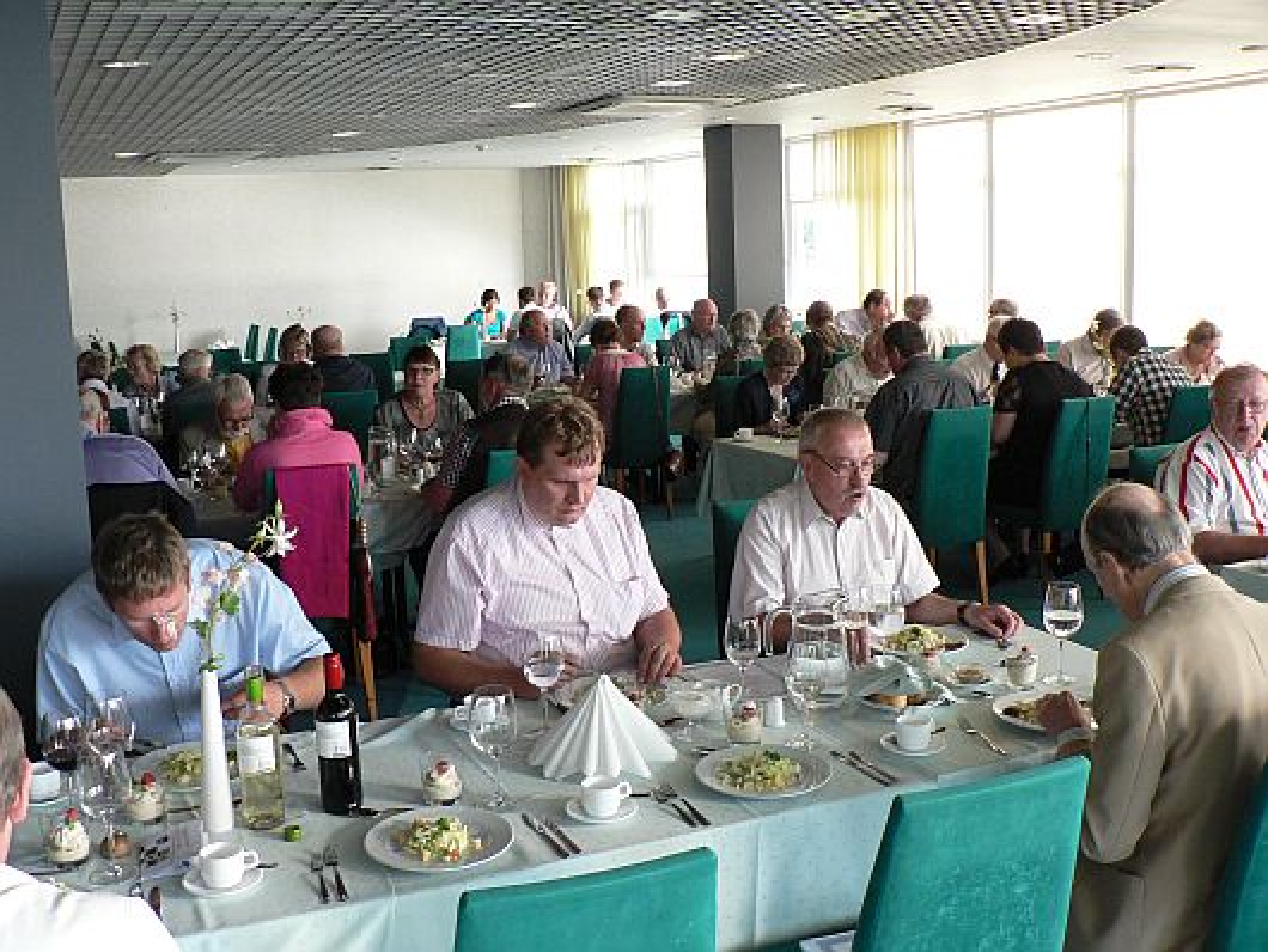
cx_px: 634
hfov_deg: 51.3
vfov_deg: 39.7
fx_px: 1319
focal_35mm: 36
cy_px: 476
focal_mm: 6
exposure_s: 1/60
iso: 200
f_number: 3.2
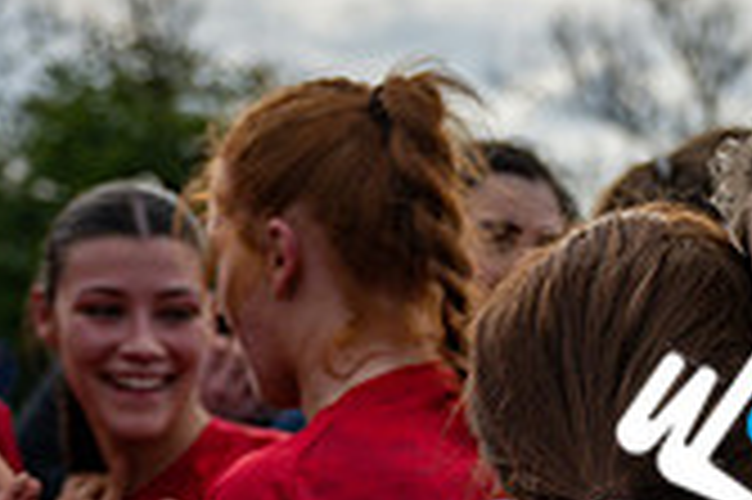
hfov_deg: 16.7
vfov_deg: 11.3
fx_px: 2504
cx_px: 775
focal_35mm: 120
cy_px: 525
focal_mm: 34.5
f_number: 2.8
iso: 125
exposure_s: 1/8000
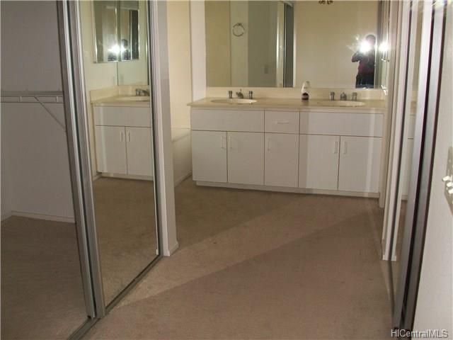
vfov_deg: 41.8
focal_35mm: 34
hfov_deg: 54.0
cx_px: 226
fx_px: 445
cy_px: 170
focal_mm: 5.7
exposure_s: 1/60
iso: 64
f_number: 2.8
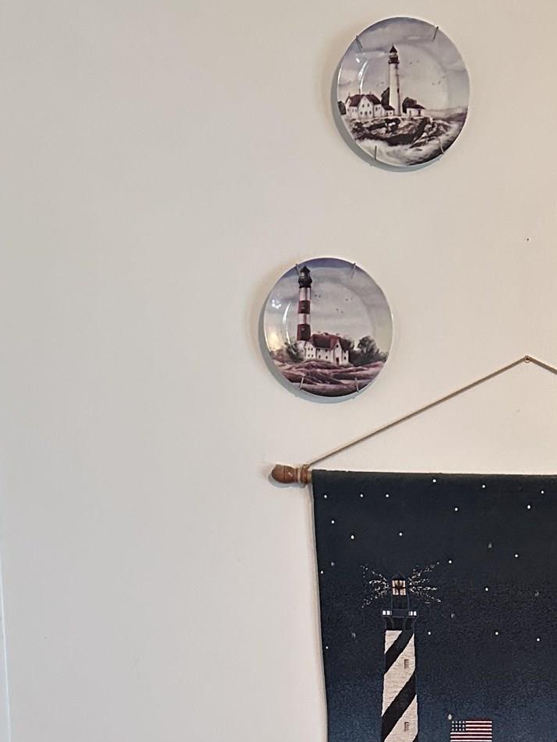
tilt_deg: -9.7
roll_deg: -1.5
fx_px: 1244
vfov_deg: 30.0
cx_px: 499
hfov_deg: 24.5
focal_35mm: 58
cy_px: 809
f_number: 1.78
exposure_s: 1/60
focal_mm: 6.86
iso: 800
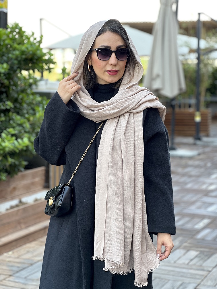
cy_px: 144
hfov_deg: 19.1
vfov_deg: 25.3
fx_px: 644
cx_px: 108
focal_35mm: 77
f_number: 2.8
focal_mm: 9
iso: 64
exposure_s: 1/121
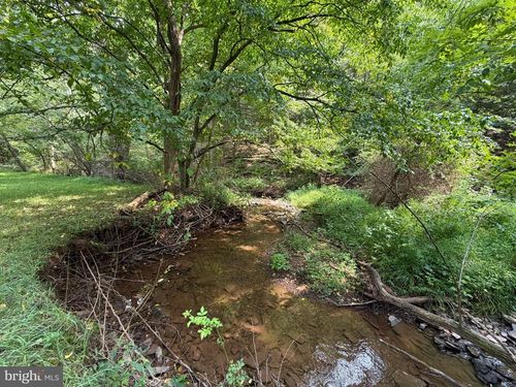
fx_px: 209
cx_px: 258
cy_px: 194
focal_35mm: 14
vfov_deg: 85.7
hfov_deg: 102.1
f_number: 2.2
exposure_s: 1/121
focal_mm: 2.22
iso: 125
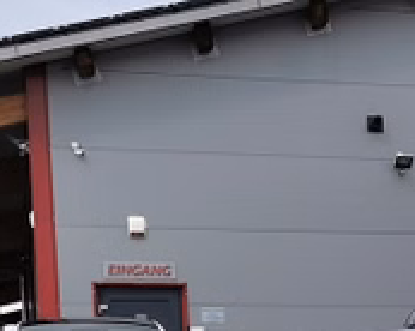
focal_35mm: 149
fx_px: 1828
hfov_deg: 12.1
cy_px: 585
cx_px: 705
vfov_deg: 9.8
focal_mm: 5.58
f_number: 1.8
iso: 50
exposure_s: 1/3106
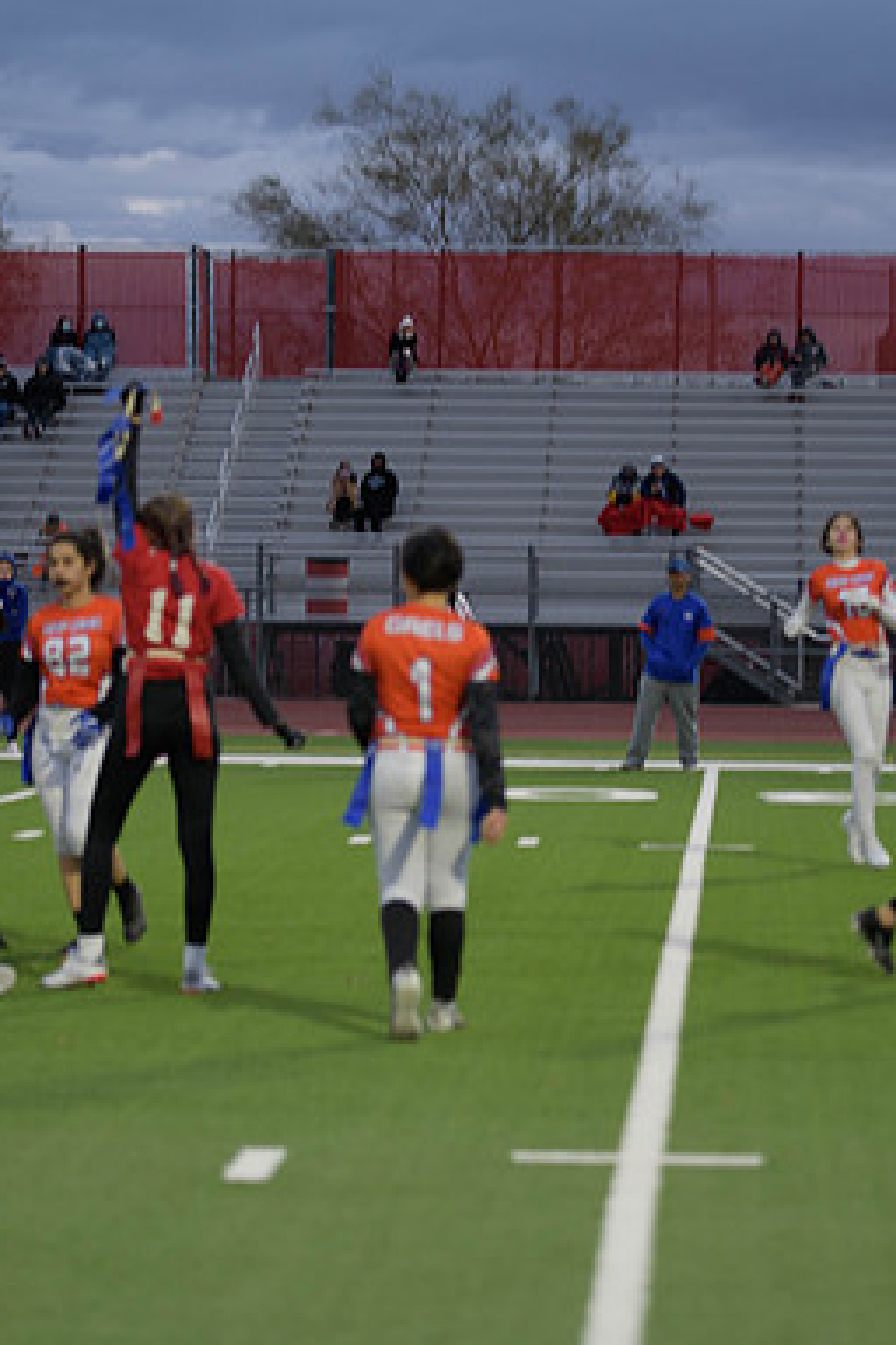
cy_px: 674
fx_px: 5525
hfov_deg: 9.3
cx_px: 462
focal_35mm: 148
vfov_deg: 13.9
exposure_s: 1/200
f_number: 2.8
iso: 360
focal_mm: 98
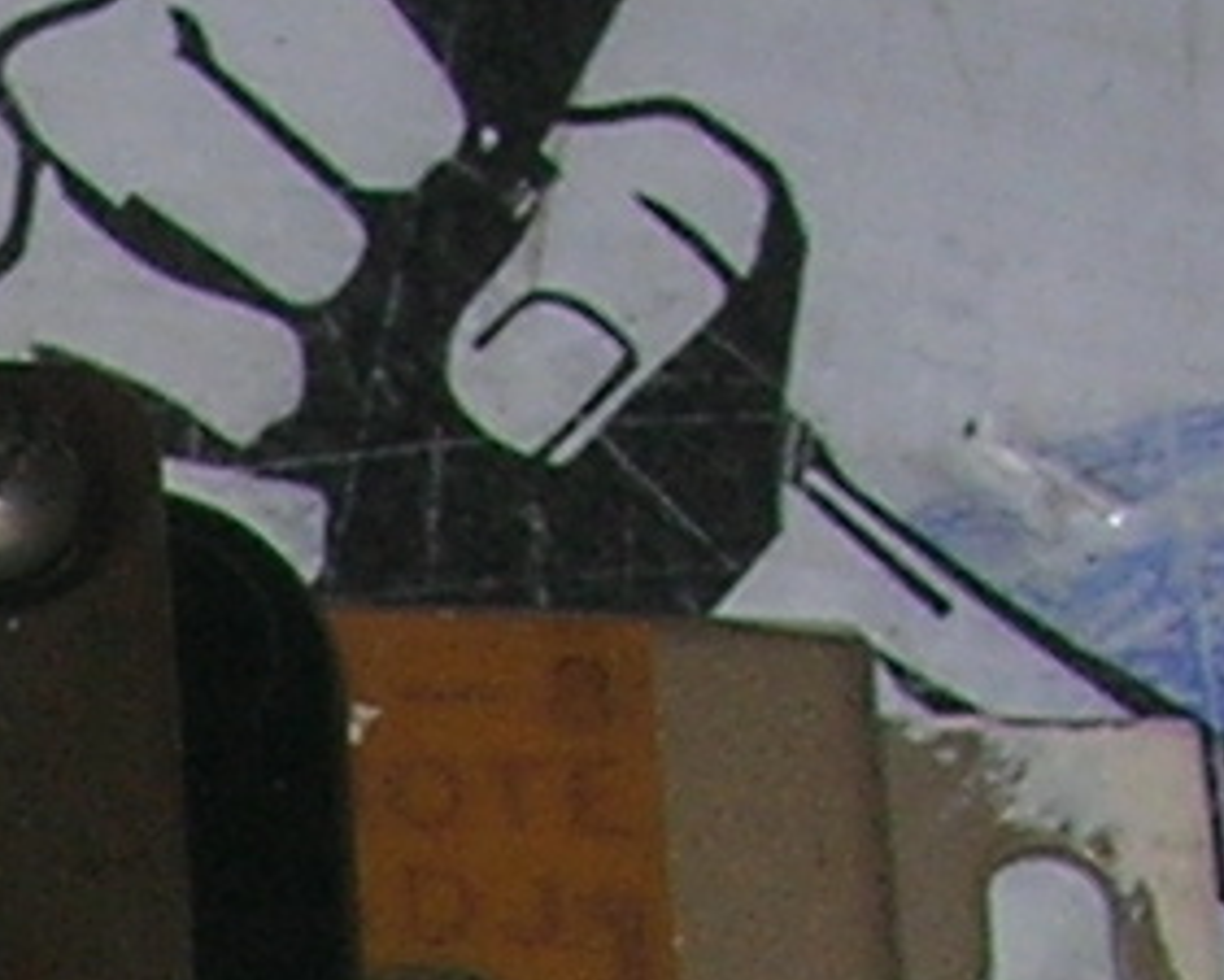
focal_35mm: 270
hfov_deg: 6.7
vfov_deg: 5.4
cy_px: 2805
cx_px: -1930
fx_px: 9784
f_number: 4.9
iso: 50
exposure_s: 1/60.1
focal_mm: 5.7
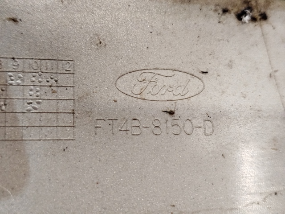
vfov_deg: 30.3
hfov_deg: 39.7
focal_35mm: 48
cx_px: 142
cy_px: 107
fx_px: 395
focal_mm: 5.31
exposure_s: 1/33
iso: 800
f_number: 1.7
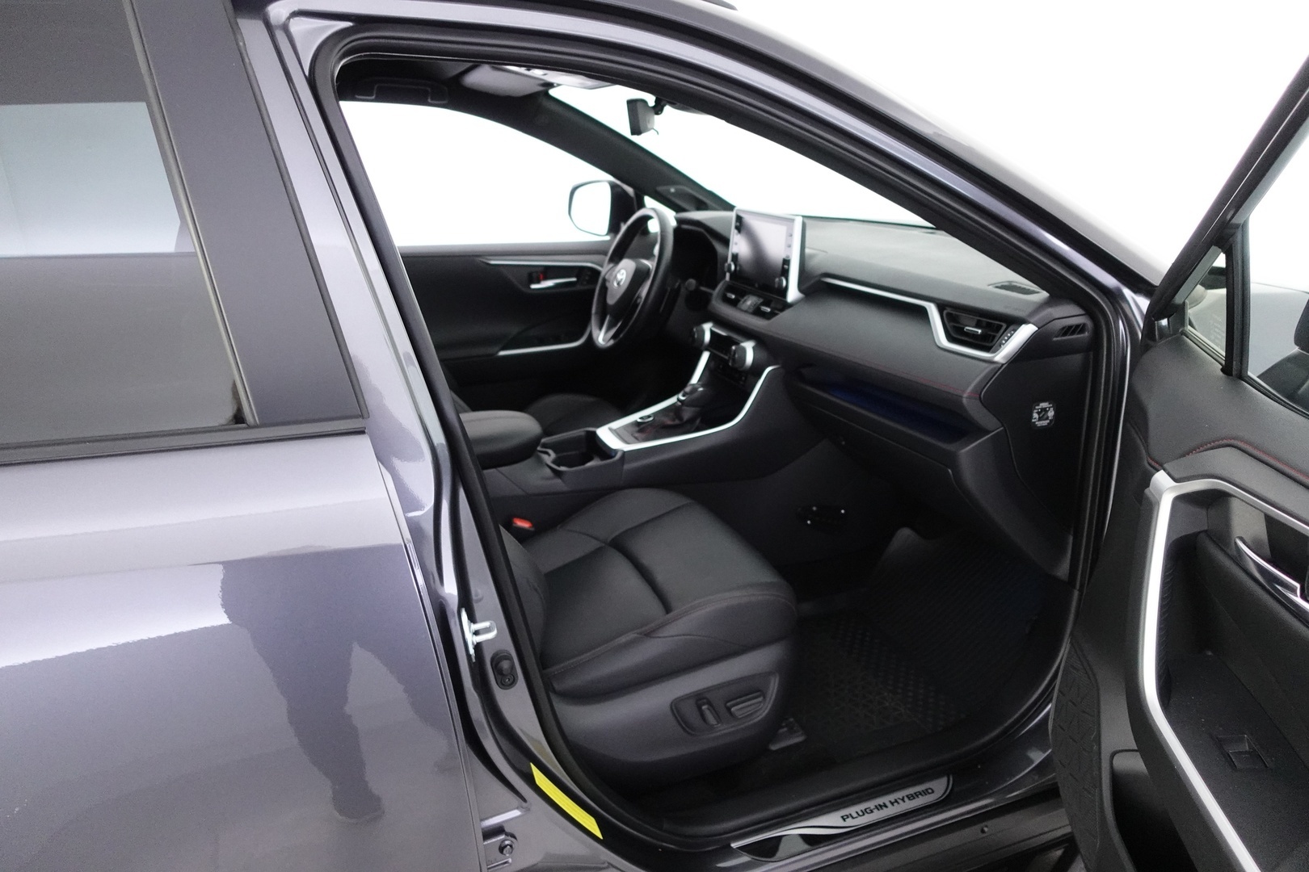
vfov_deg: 53.1
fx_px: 873
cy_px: 436
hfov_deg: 73.7
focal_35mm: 24
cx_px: 654
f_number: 1.8
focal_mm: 9.4
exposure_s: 1/80
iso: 2000
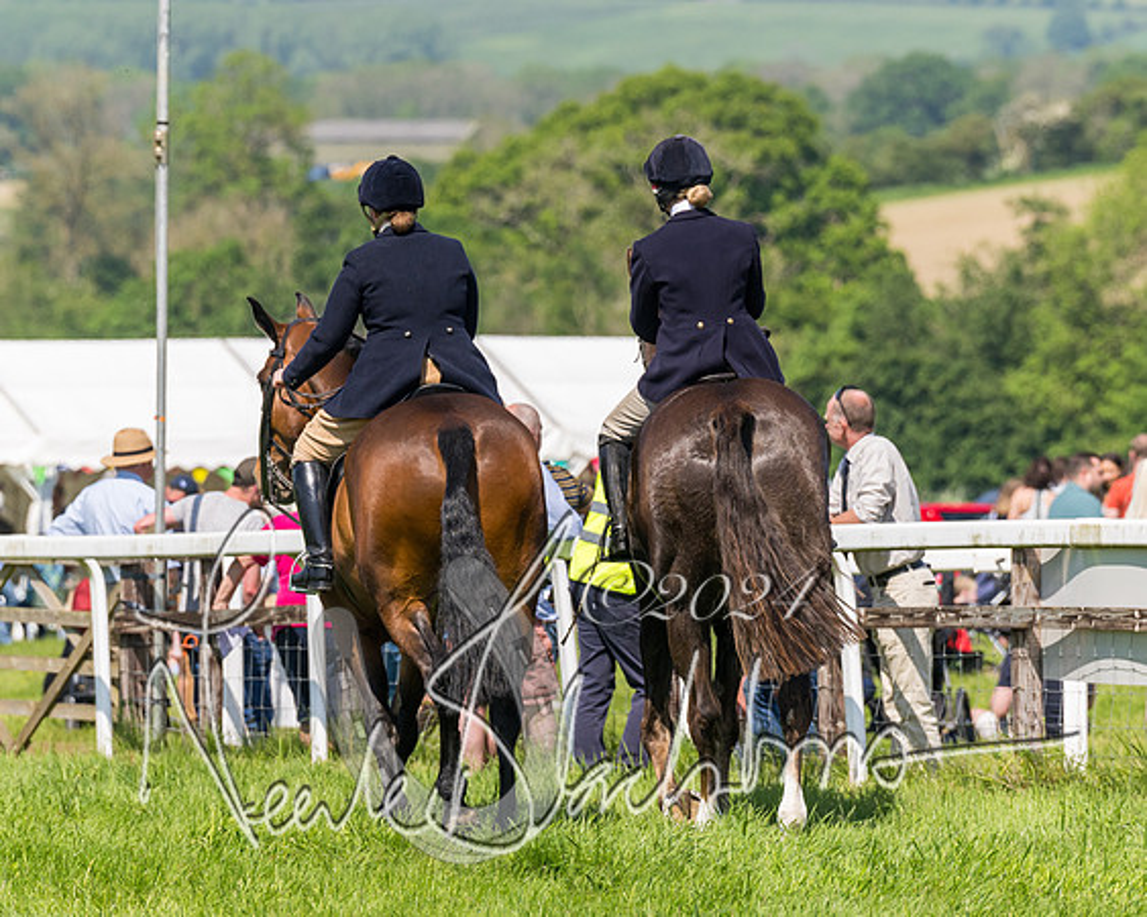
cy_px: 492
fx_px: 12765
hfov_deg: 5.1
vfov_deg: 4.1
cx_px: 448
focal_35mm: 376
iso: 200
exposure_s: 1/2000
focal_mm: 200
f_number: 5
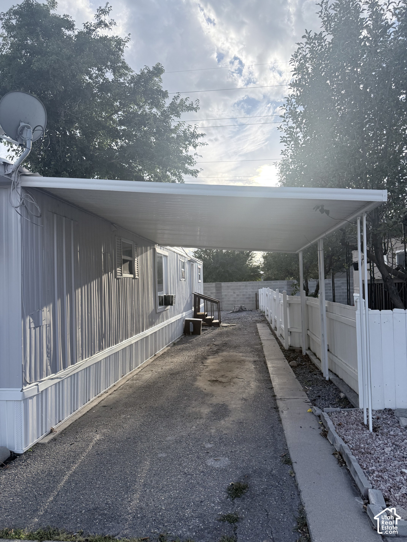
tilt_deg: +1.7
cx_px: 204
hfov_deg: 56.8
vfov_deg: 71.6
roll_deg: +2.0
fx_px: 376
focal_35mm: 24
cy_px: 271
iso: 100
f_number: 1.78
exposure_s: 1/2525
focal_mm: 6.76
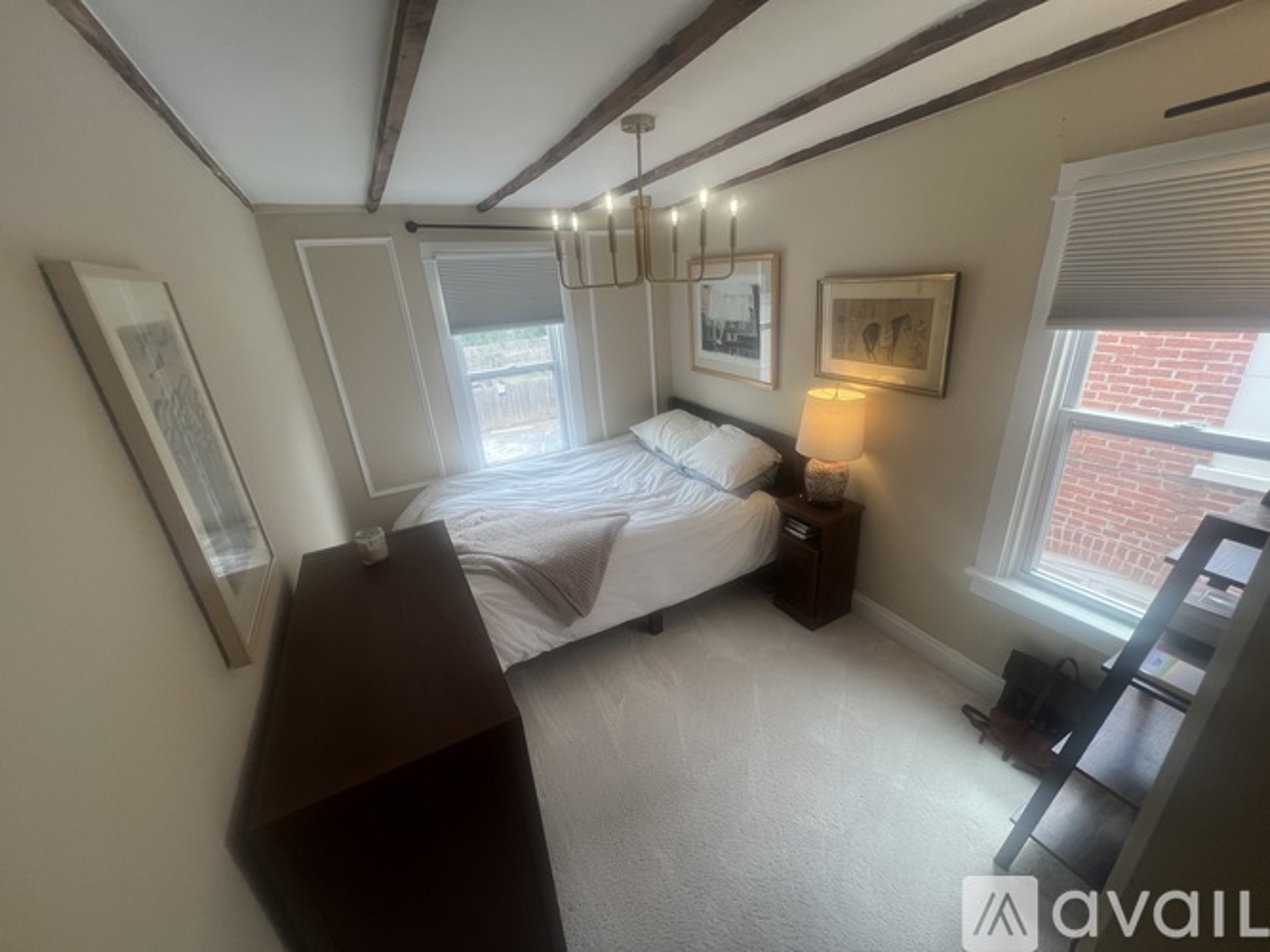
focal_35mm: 13
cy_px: 476
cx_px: 635
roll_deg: +4.3
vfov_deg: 89.9
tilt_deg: -22.5
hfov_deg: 106.2
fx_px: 477
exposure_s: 1/120
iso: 50
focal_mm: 1.57
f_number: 1.8
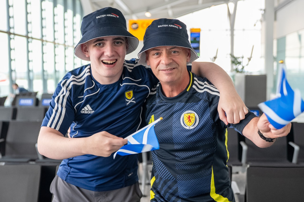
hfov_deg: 39.9
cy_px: 112
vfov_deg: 27.2
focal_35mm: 50
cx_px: 157
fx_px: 419
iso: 800
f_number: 2.8
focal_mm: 37.7
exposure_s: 1/200
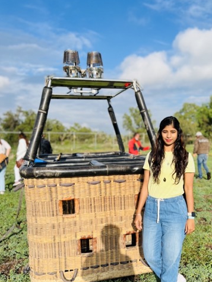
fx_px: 285
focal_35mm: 35
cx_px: 142
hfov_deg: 40.2
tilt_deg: -6.5
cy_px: 173
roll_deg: -1.0
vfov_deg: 52.1
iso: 50
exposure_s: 1/3704
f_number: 1.5
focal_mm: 5.7
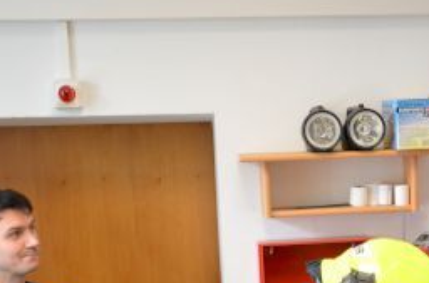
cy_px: 337
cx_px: 355
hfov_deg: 20.4
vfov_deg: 13.4
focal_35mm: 99
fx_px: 1176
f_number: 4.5
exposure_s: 1/25
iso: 400
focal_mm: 26
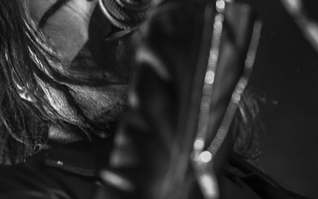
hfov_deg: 6.3
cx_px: 142
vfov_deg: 3.9
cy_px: 67
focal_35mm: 334
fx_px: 2895
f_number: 2.8
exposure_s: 1/100
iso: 1600
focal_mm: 170
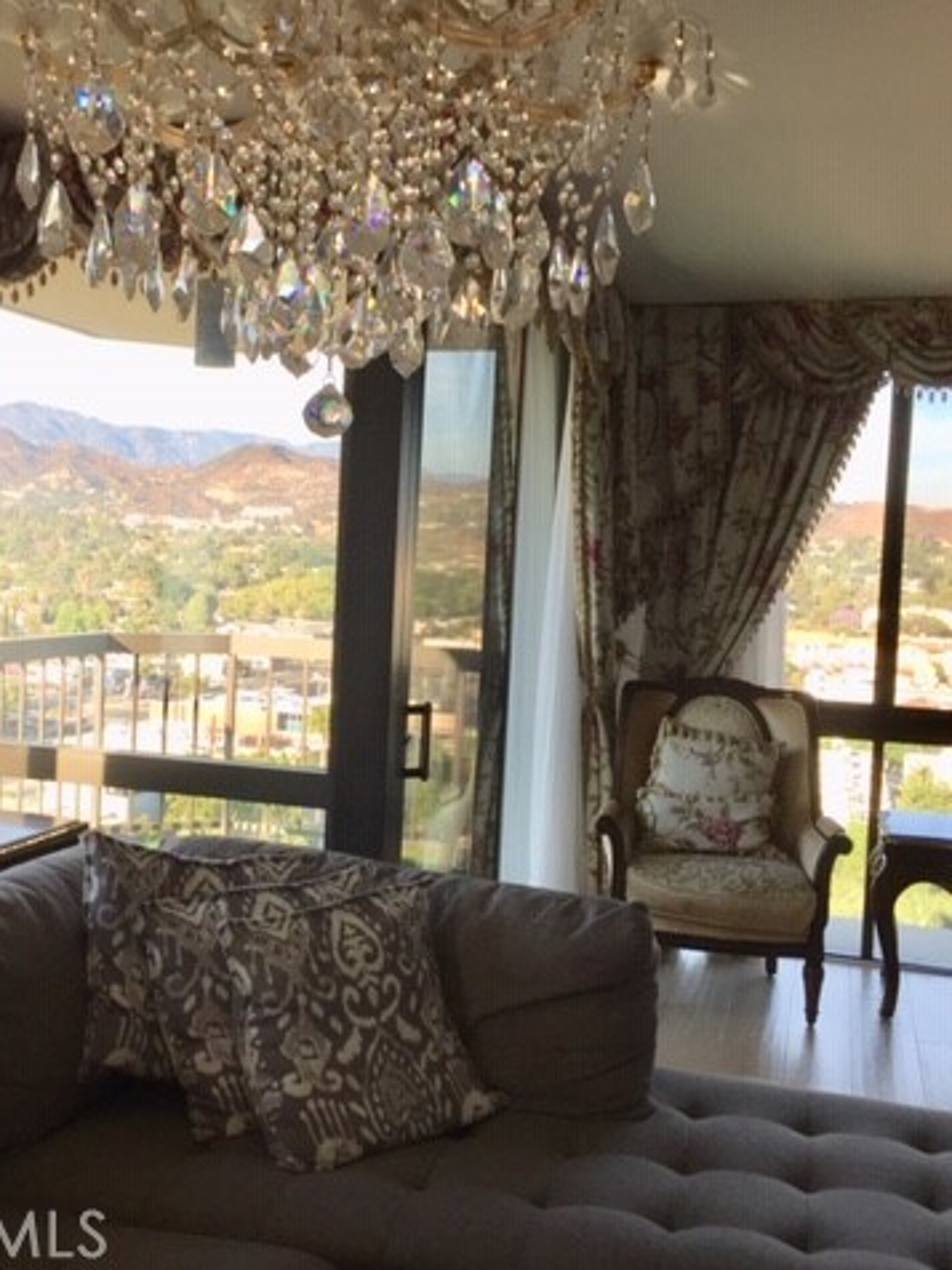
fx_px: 1430
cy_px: 632
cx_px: 312
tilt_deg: -1.8
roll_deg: -2.5
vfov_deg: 47.9
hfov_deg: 36.4
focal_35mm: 39
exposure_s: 1/176
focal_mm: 4.15
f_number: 2.2
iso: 32
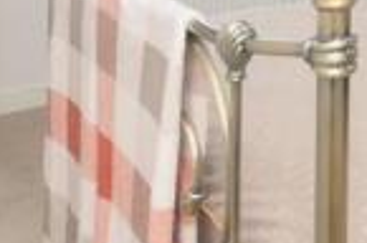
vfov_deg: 16.9
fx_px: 692
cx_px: 577
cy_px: -176
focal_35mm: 68
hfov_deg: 22.9
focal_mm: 10
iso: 500
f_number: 8
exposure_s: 1/5
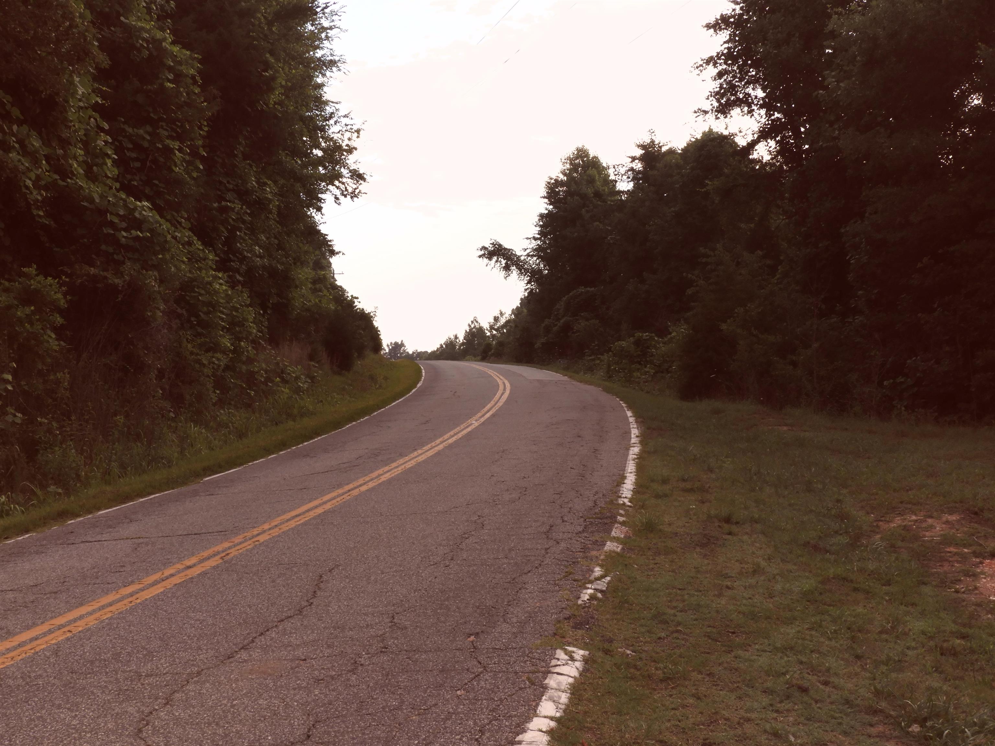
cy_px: 373
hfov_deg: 38.2
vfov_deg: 29.1
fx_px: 1437
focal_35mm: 50
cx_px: 498
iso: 100
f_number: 5.6
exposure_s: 1/200
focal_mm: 9
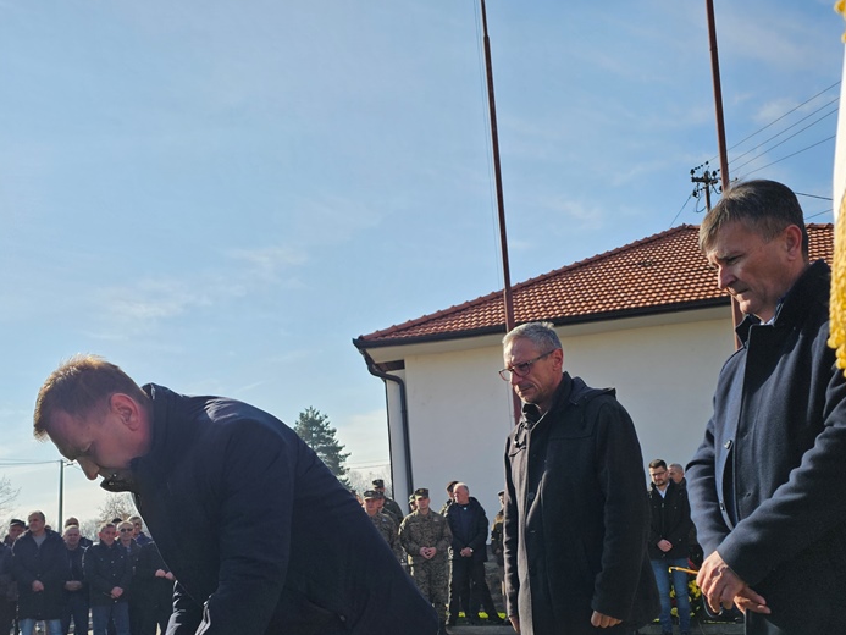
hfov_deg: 53.9
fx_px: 831
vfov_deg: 40.8
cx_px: 405
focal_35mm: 34
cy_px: 463
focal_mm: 6.3
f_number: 1.7
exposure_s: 1/909
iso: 10
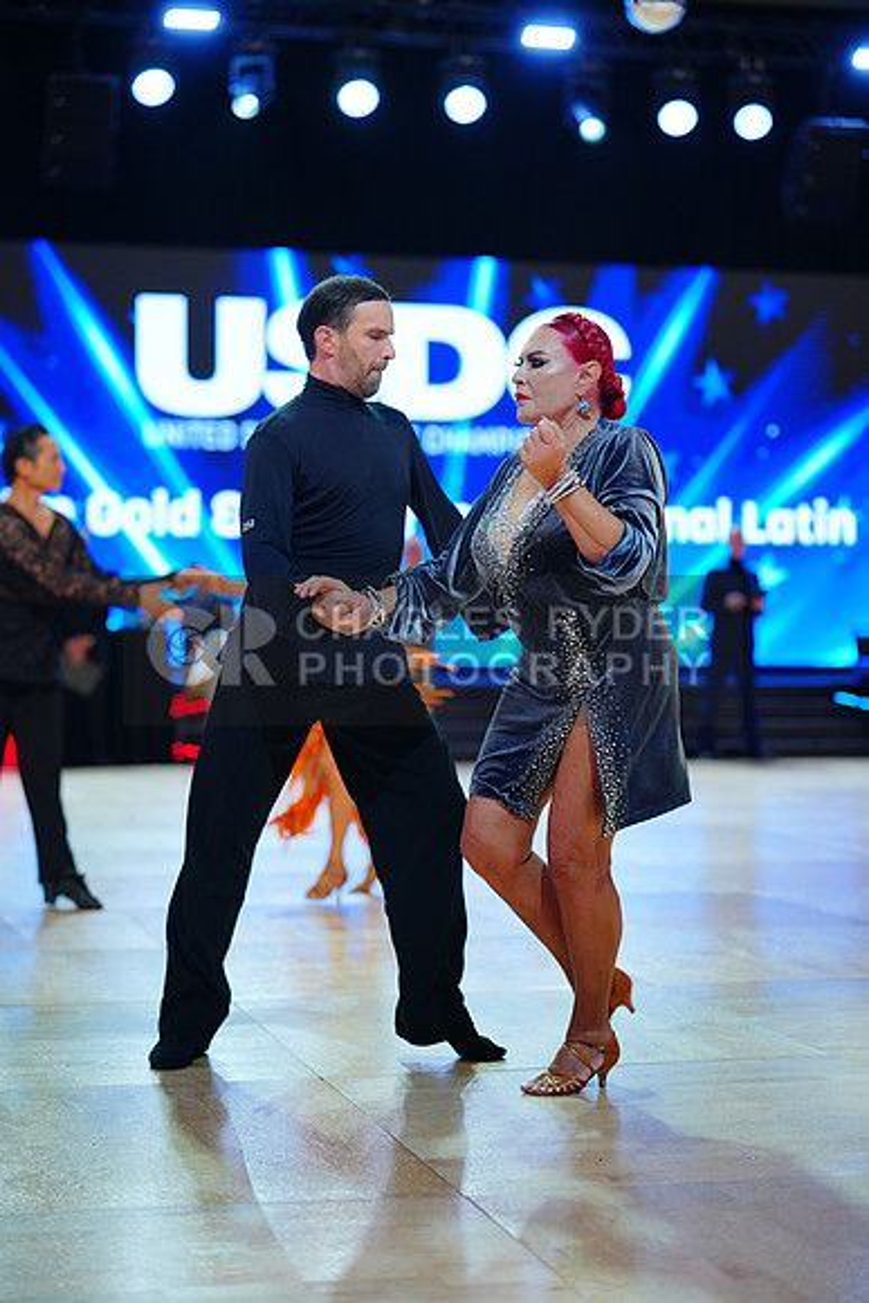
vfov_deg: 29.6
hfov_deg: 20.0
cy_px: 652
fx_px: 2461
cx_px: 434
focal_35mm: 68
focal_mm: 68
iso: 400
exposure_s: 1/500
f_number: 2
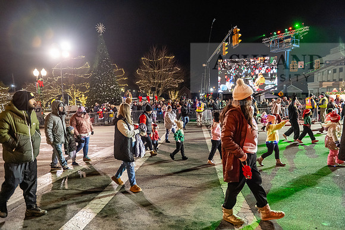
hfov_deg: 73.7
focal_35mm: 24
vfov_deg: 53.2
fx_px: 230
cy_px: 115
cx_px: 172
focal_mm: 24
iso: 2500
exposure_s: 1/250
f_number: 3.2
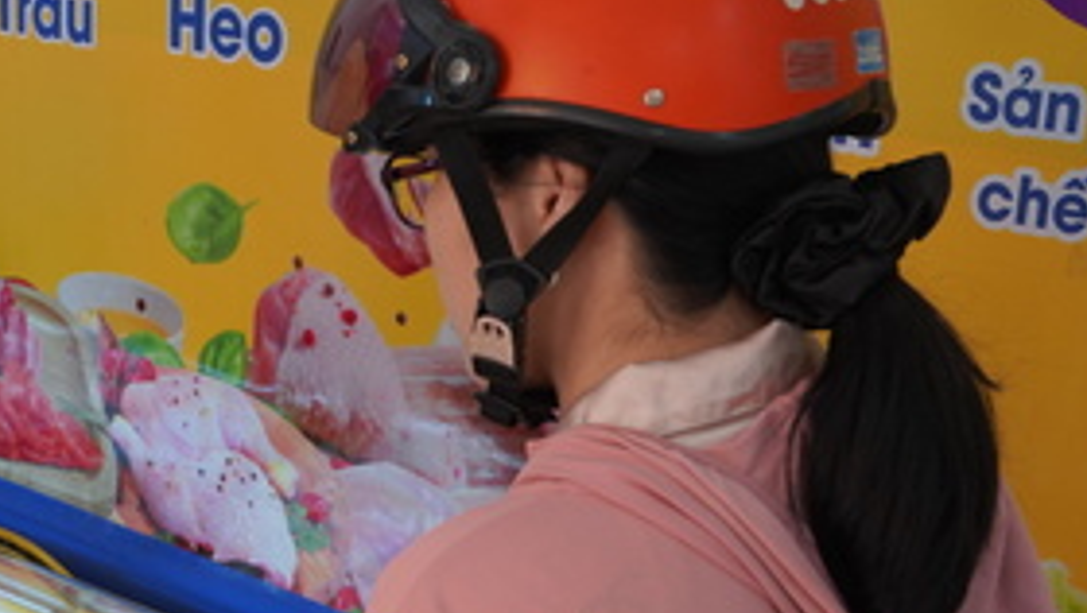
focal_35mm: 74
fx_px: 2135
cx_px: -35
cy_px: 485
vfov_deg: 16.2
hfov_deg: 26.8
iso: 1250
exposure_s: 1/80
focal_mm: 33
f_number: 6.3
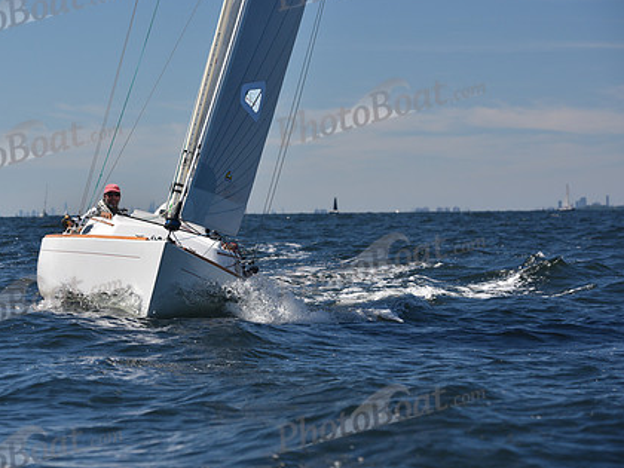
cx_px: 201
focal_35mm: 146
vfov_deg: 10.2
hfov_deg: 13.5
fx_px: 2632
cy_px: 207
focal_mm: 110
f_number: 5
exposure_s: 1/1000
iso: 200
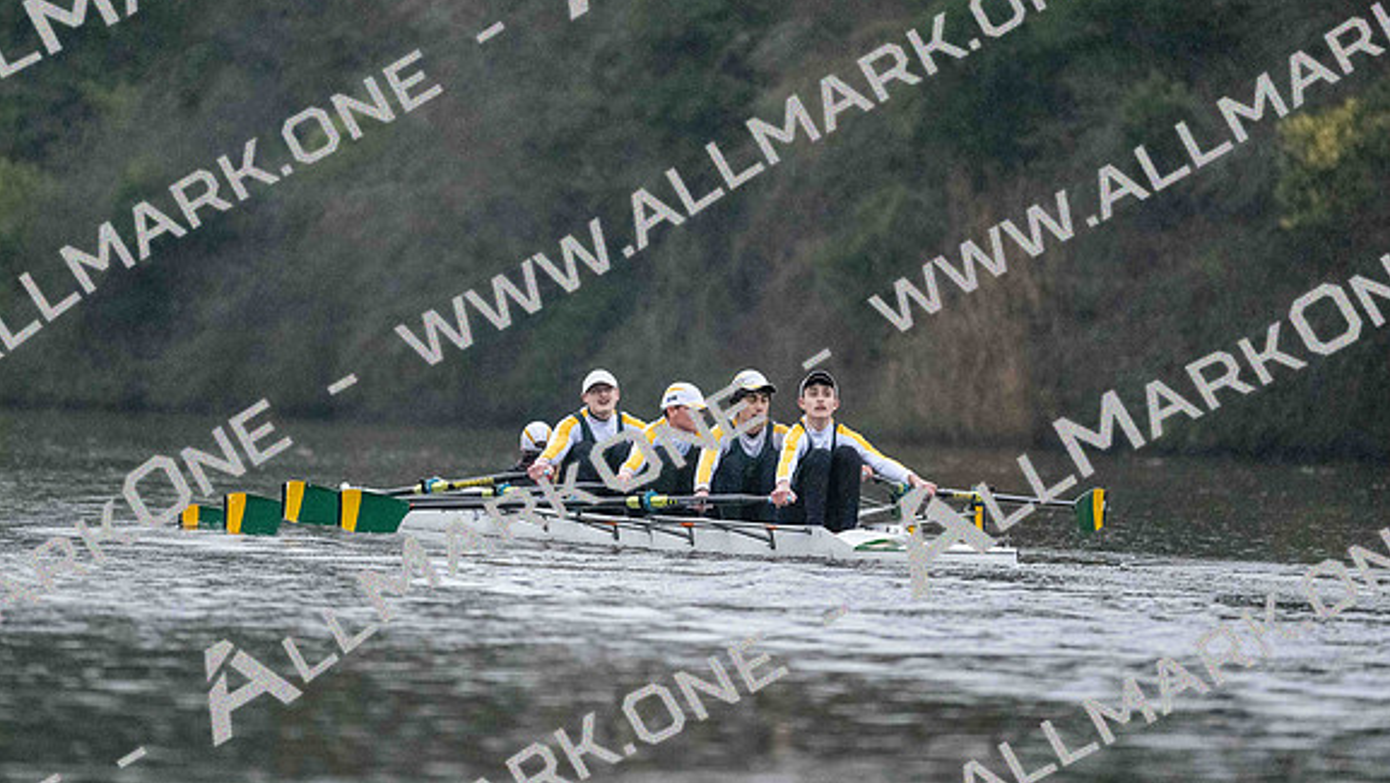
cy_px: 372
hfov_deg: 5.1
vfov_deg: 2.9
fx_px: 15522
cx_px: 694
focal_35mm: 421
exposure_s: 1/1600
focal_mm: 400
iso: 10000
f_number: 4.5
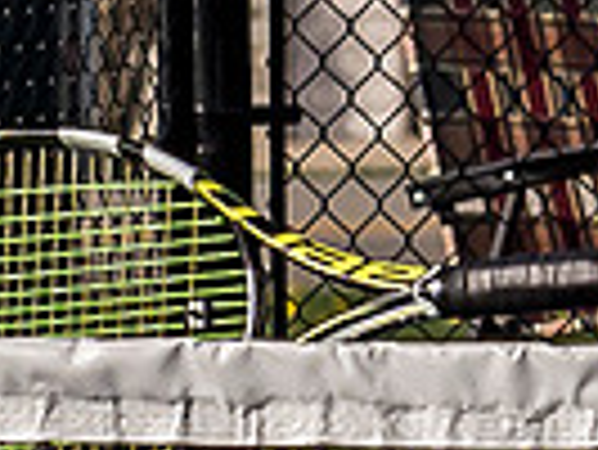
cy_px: -33
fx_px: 33873
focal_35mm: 1959
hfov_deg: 1.0
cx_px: 1557
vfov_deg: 0.8
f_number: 5
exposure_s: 1/1600
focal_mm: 82
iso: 500
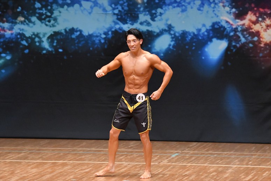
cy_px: 90
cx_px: 136
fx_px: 2144
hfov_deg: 7.2
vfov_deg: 4.8
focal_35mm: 285
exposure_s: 1/400
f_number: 5.6
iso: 8000
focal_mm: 190
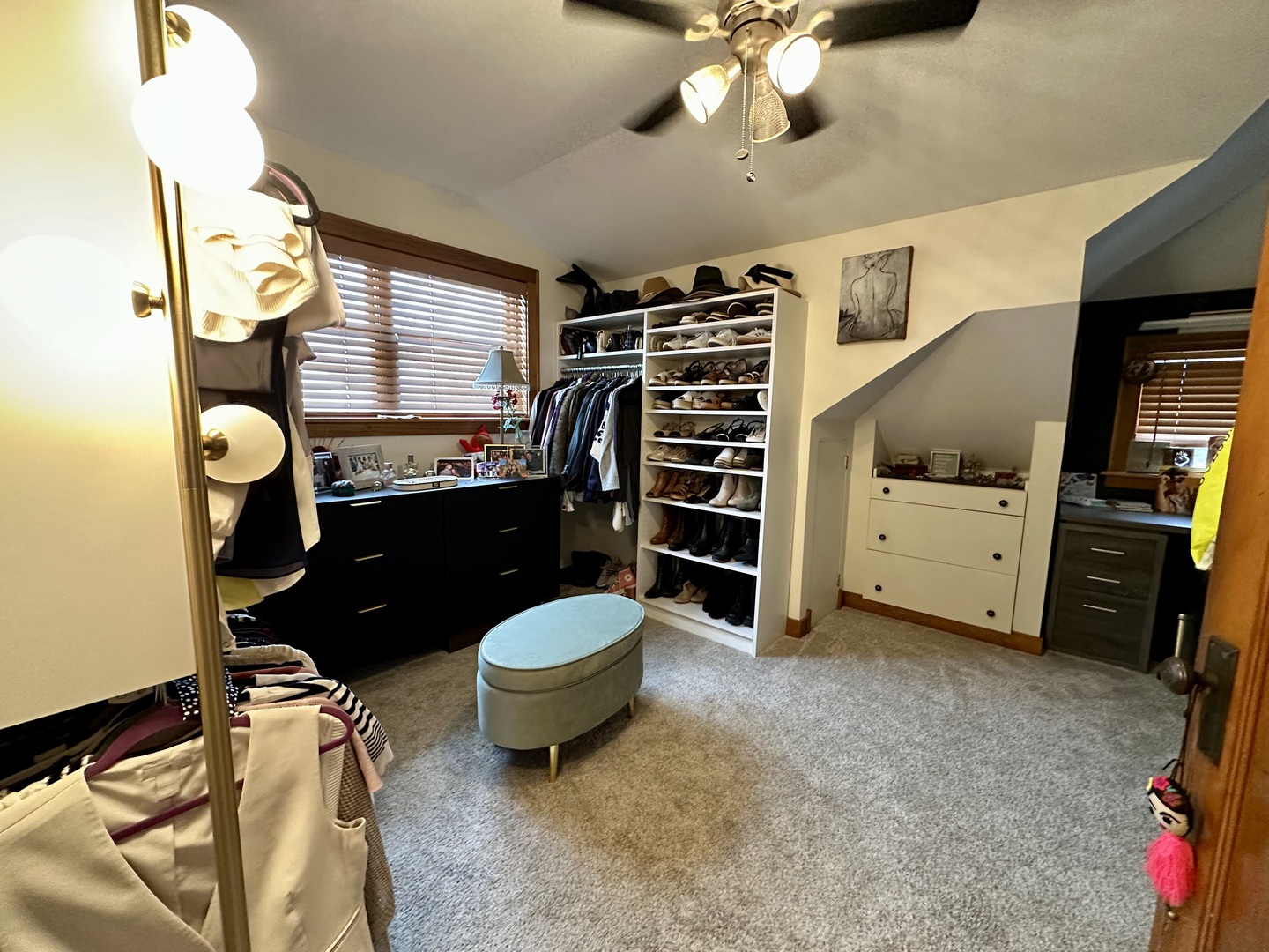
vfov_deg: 85.7
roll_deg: -0.8
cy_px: 476
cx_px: 634
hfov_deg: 102.1
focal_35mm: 14
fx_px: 513
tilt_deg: -7.7
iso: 500
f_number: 2.2
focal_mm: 2.22
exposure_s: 1/60
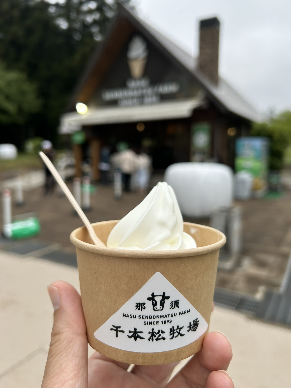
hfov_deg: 53.1
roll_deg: -0.6
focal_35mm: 26
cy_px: 194
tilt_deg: -4.4
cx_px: 146
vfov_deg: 67.3
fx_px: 291
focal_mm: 5.7
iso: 50
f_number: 1.5
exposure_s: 1/1068
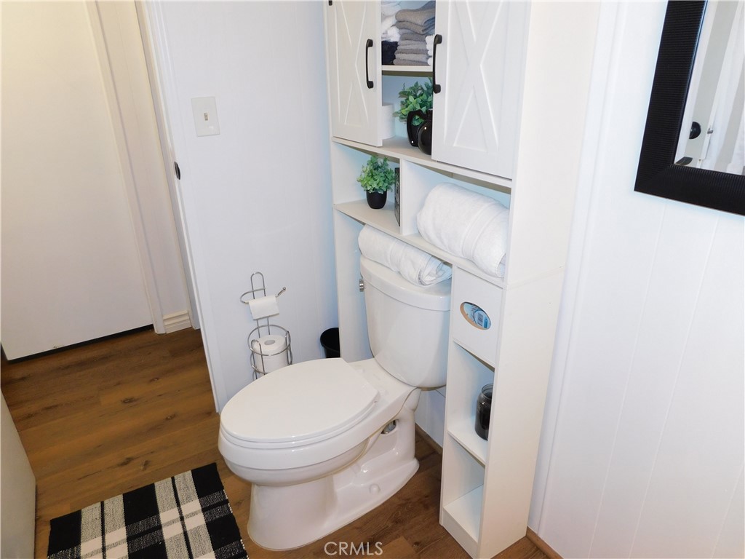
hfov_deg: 71.6
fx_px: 517
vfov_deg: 56.8
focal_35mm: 24
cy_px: 280
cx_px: 372
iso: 200
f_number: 3
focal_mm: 4.1
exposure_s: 1/30
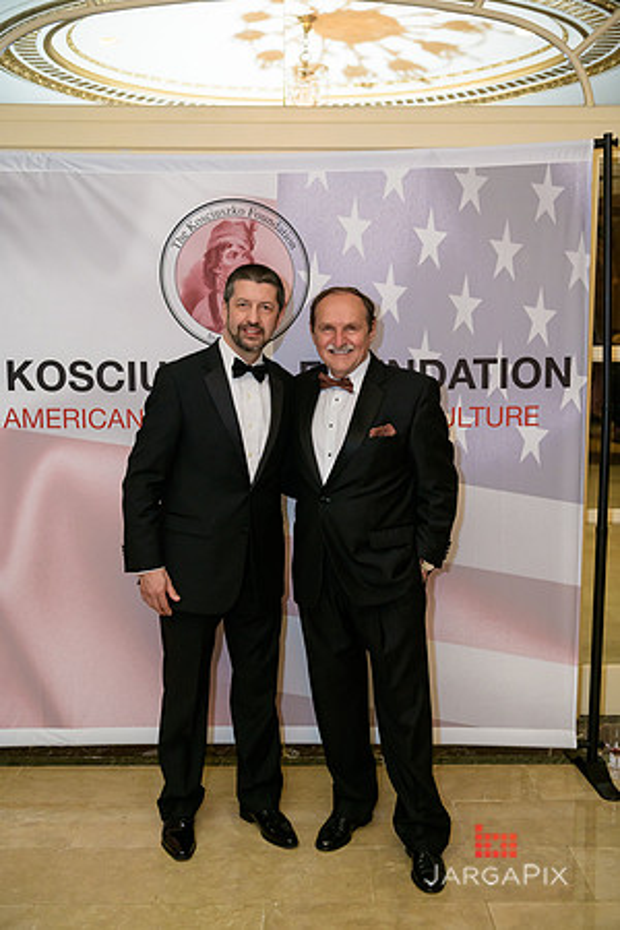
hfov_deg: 35.1
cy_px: 465
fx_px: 982
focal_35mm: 38
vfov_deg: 50.7
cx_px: 310
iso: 1600
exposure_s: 1/125
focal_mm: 38
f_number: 3.2
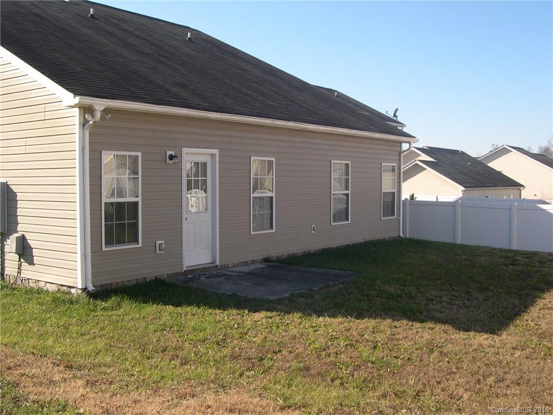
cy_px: 208
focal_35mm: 38
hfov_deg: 49.0
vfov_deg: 37.7
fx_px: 607
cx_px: 276
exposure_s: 1/98.5
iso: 100
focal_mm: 8
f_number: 7.6
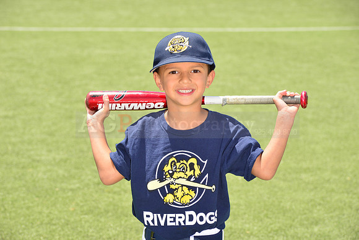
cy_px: 120
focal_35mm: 145
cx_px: 180
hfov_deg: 14.2
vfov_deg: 9.5
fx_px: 1446
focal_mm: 145
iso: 250
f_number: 11
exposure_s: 1/250
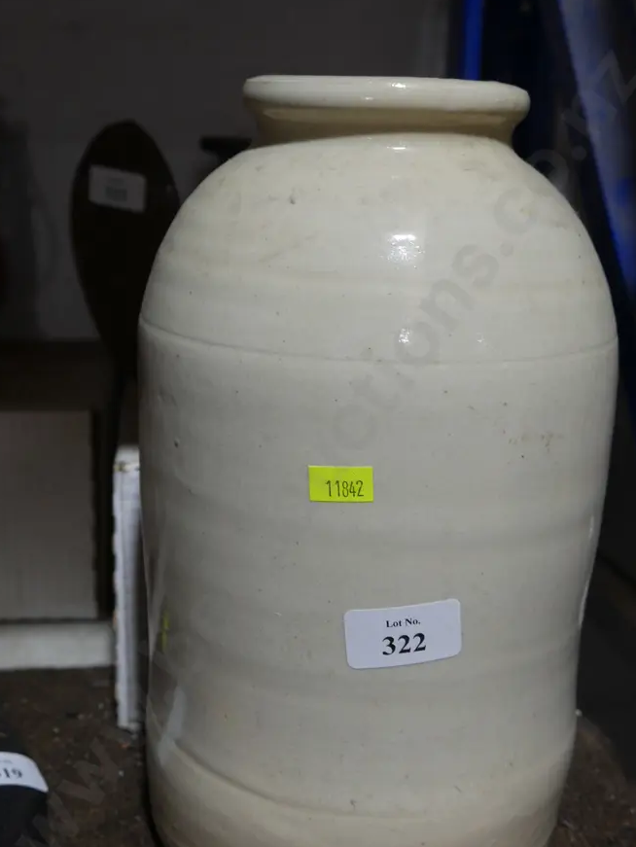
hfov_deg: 30.9
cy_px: 460
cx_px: 329
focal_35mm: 47
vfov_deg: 40.4
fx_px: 1151
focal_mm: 20
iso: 200
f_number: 4.4
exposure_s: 1/60
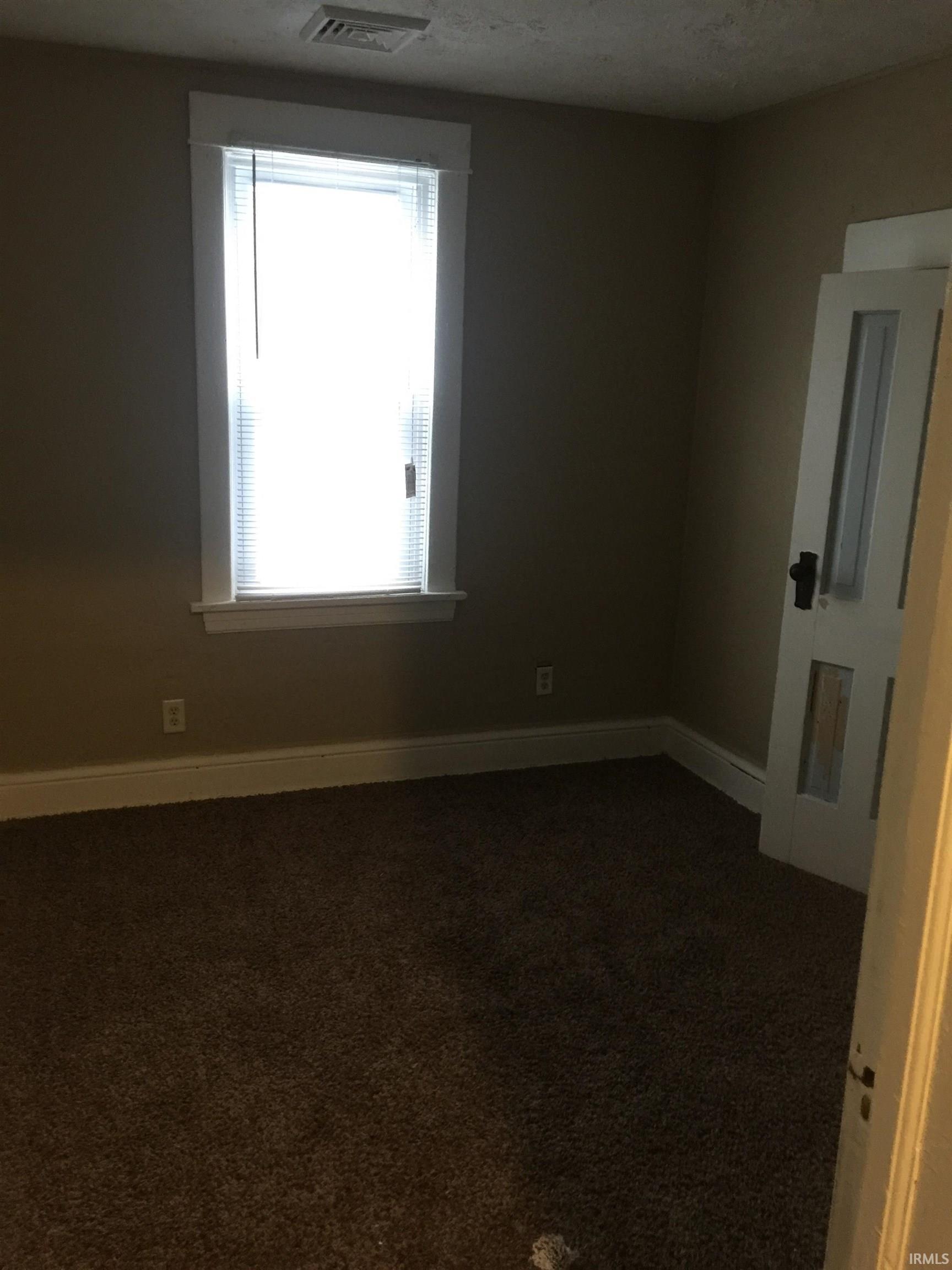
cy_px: 635
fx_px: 1063
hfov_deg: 48.2
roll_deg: -1.4
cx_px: 476
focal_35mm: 29
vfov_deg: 61.7
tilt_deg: -10.3
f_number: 2.2
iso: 125
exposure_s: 1/15
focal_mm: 4.15
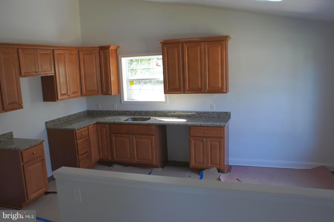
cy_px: 111
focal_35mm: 30
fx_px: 278
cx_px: 167
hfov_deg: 62.0
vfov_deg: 43.5
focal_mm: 20
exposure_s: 1/50
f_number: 5.6
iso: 200
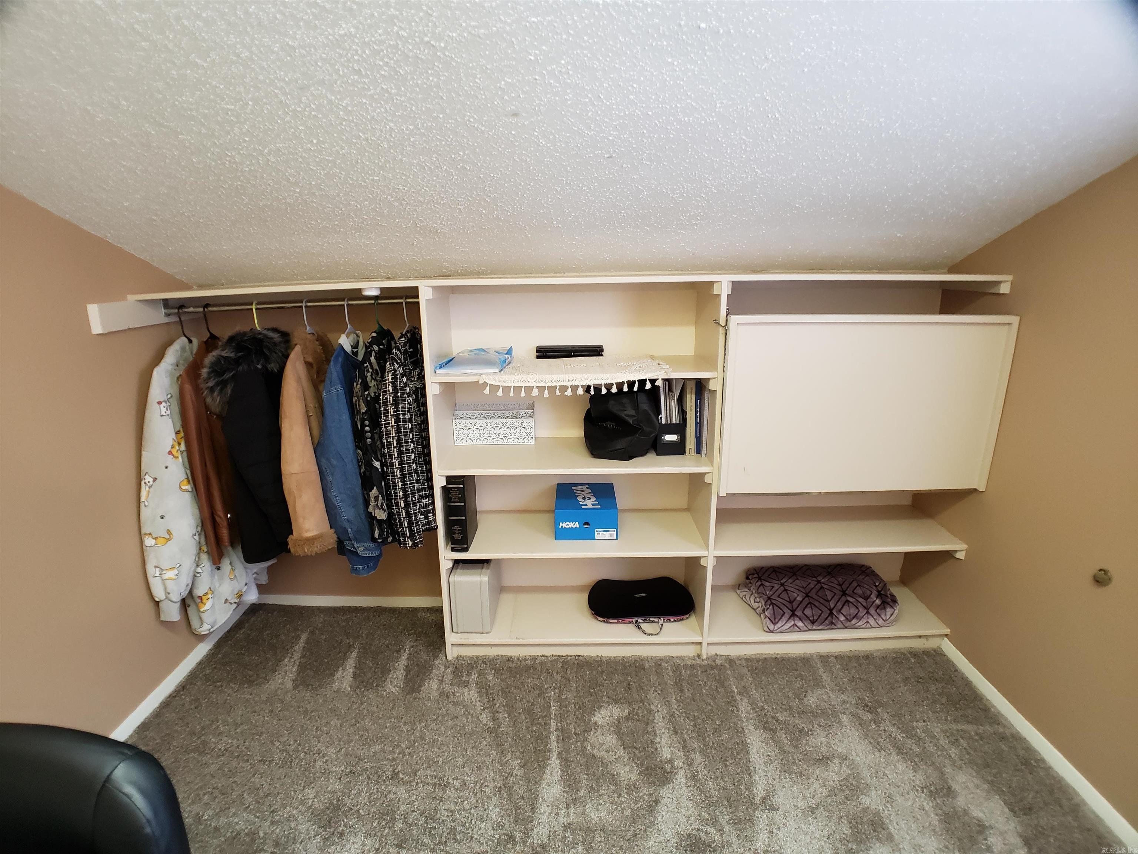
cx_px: 569
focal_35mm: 26
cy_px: 427
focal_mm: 4.3
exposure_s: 1/44
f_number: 1.5
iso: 250
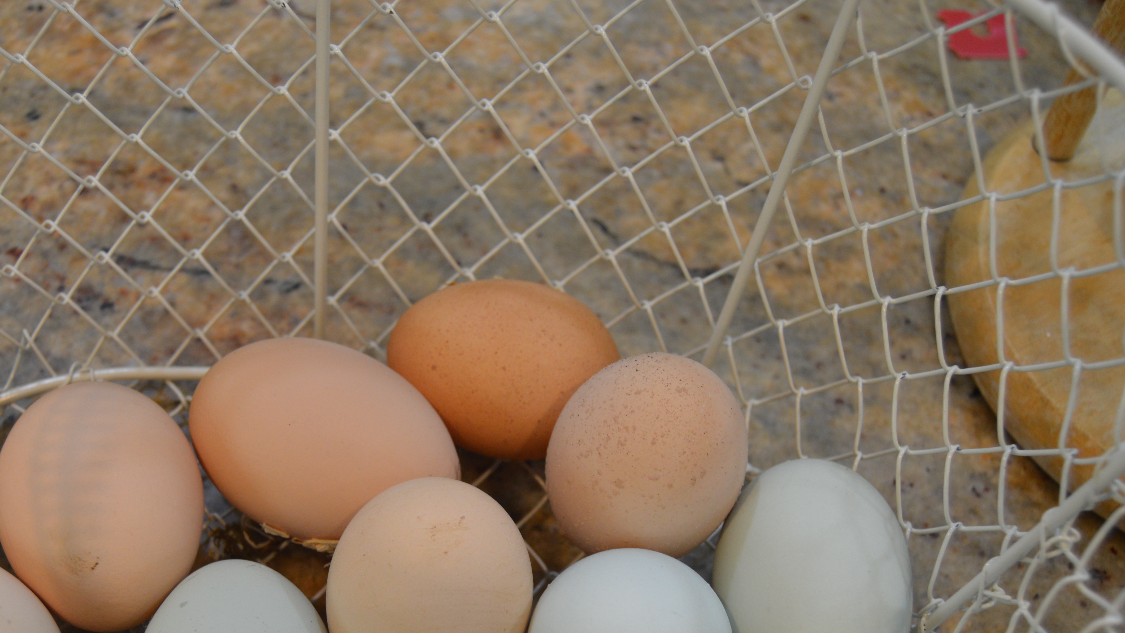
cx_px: 377
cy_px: 520
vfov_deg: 24.0
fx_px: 1462
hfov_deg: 41.6
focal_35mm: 49
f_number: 3.5
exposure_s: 1/60
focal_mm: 22
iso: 400
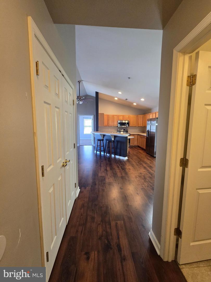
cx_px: 106
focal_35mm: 13
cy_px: 141
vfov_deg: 106.2
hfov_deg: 89.9
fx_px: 106
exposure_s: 1/60
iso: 400
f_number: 2.2
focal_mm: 2.2
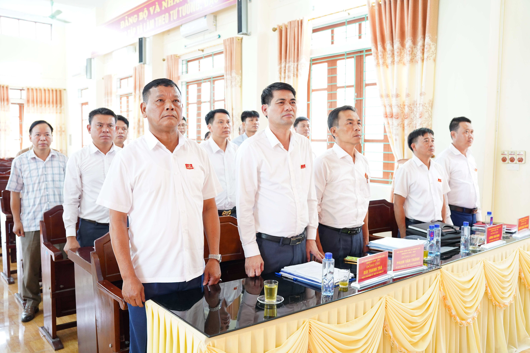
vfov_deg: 41.8
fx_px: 462
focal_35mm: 31
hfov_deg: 59.7
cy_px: 176
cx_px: 265
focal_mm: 31.4
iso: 2000
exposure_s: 1/40
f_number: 4
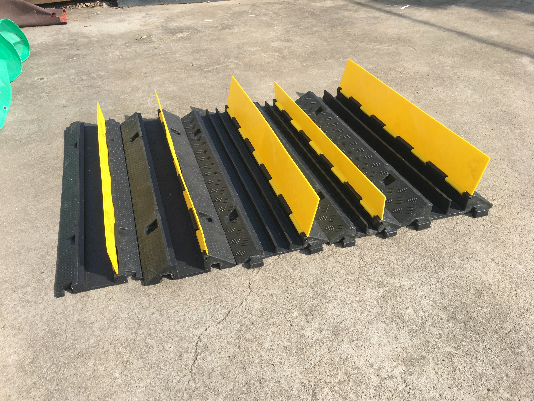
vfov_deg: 48.2
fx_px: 447
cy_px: 200
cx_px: 267
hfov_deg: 61.7
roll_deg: +1.6
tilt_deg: -35.5
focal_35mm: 29
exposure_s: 1/810
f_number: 2.2
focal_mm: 4.15
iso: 25
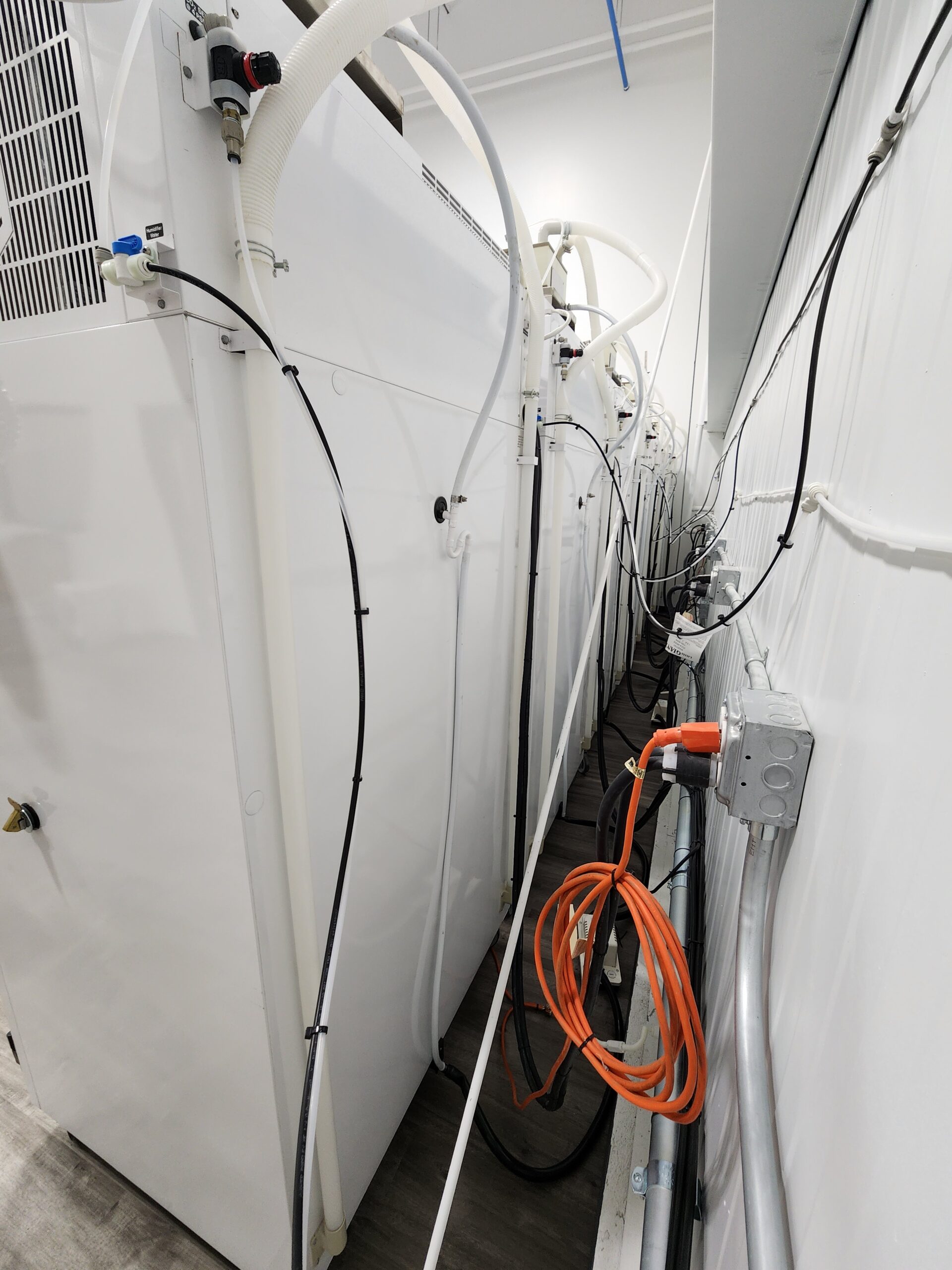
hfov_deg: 89.9
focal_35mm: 13
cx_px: 476
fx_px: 477
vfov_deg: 106.2
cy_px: 635
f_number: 2.2
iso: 125
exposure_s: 1/60
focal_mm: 2.2
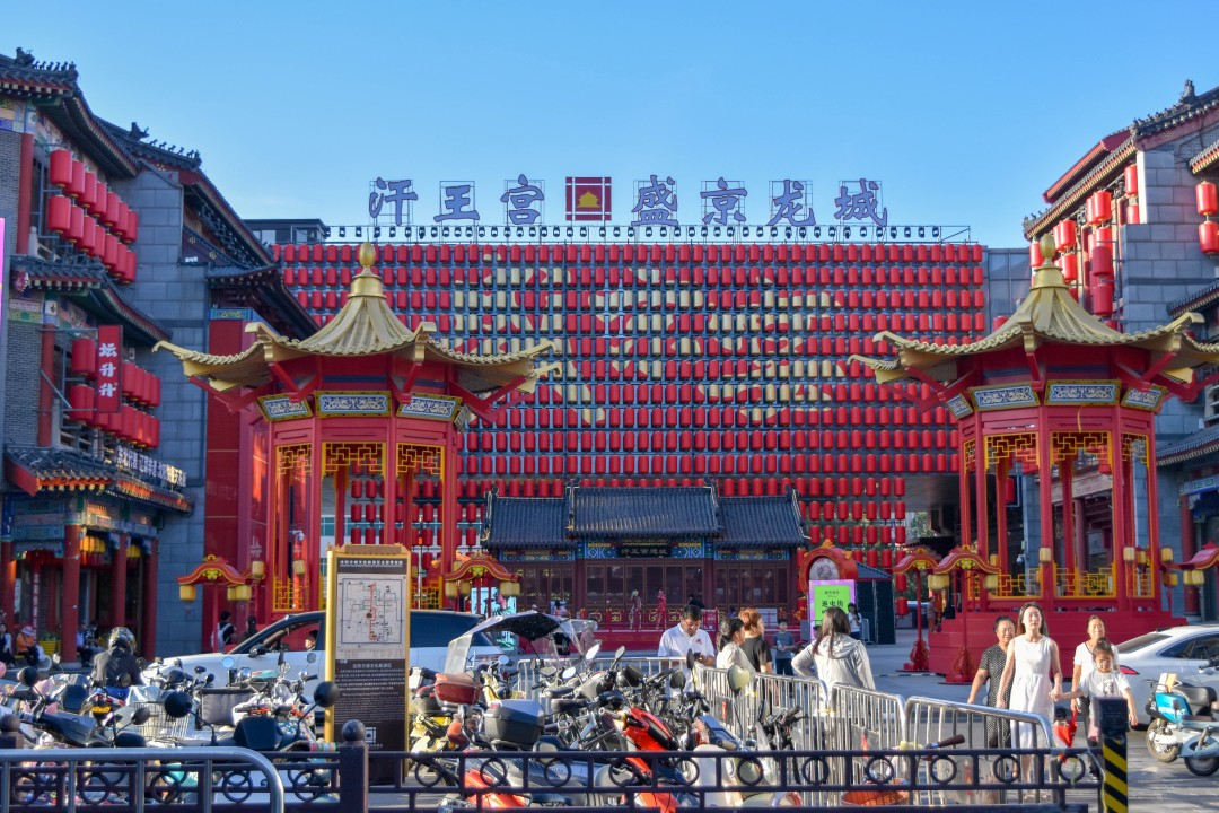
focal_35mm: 51
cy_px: 406
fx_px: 1727
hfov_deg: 38.9
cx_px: 610
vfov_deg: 26.5
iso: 400
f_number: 4.5
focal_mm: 34
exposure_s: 1/1000
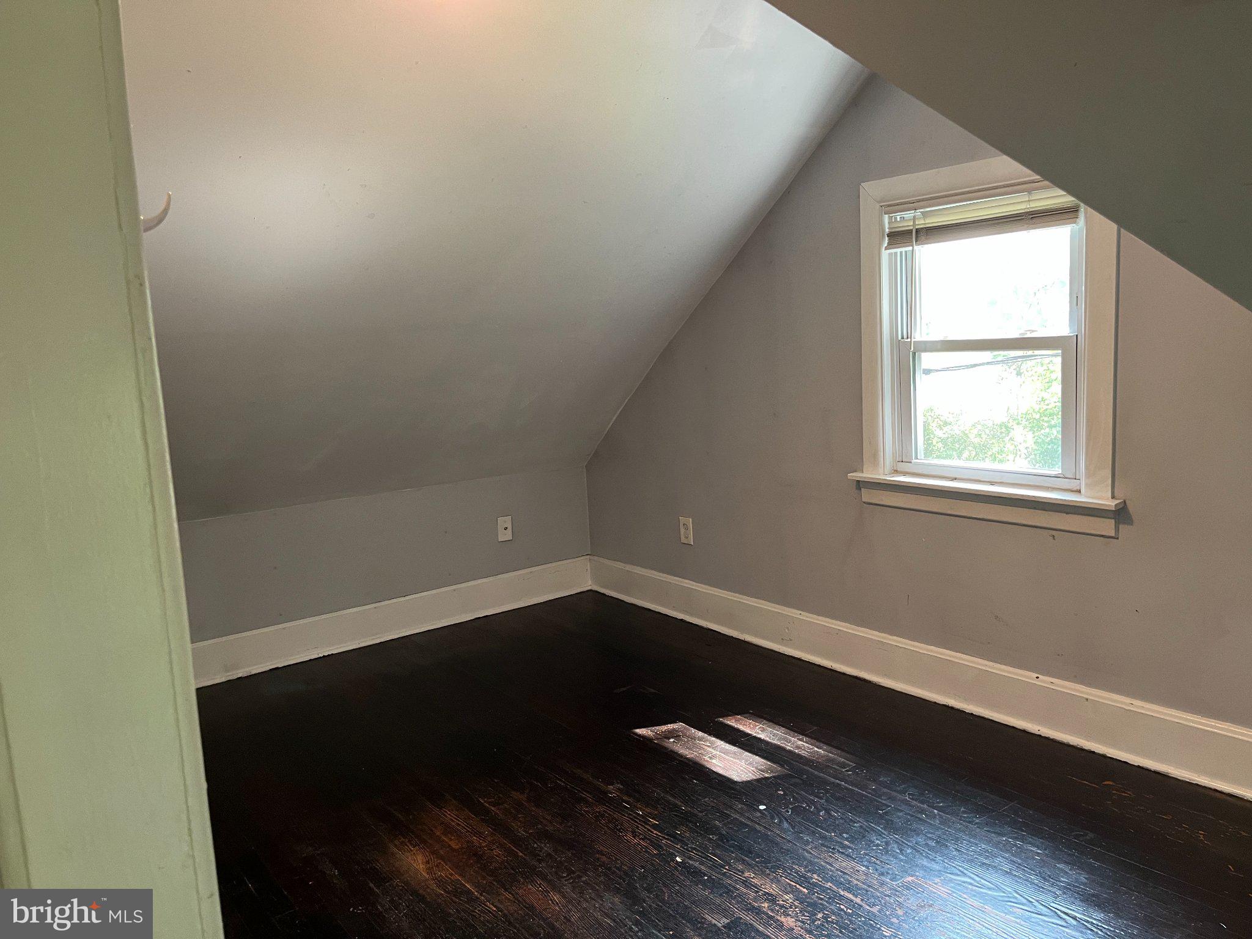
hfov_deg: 67.3
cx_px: 626
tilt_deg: -8.1
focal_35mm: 26
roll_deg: +3.3
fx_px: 940
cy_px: 470
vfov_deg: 53.1
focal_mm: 5.1
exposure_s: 1/60
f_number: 1.6
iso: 160
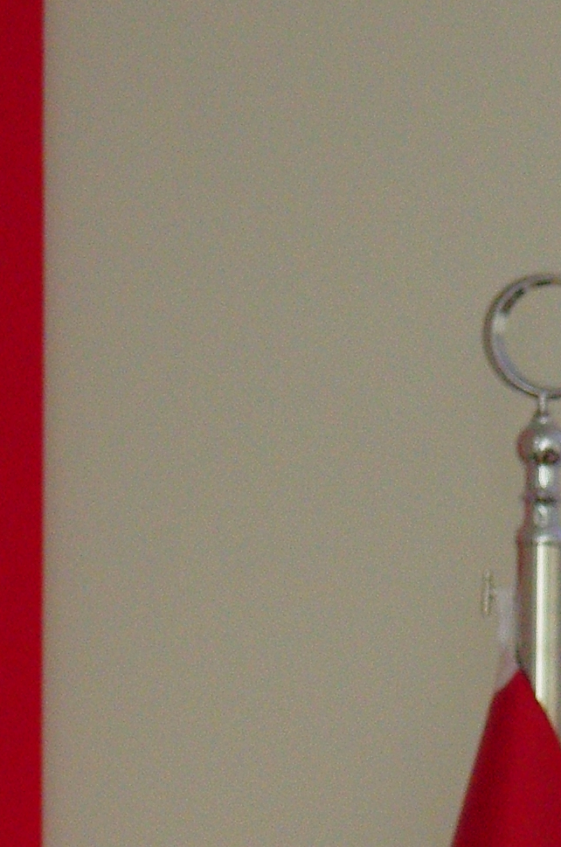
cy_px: 2106
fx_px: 9789
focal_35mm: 417
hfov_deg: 3.2
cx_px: 1277
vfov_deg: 4.8
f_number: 2.8
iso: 1600
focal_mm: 55
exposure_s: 1/160
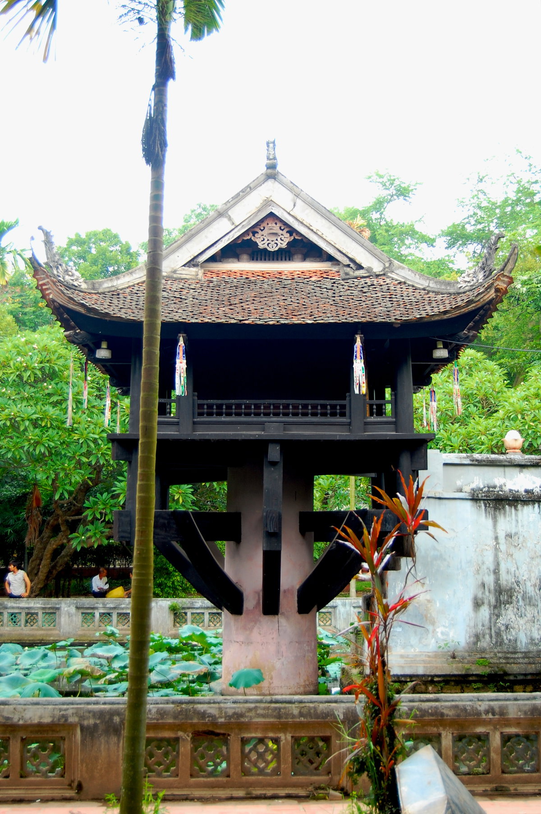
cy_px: 407
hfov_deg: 28.0
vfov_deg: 41.1
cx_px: 270
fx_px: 1084
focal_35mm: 48
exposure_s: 1/50
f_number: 4.5
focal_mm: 32
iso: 200
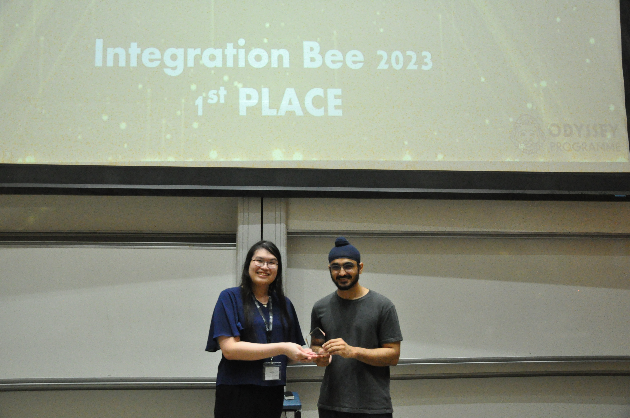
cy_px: 209
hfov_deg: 57.3
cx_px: 315
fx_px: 577
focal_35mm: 33
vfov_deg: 39.9
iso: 3200
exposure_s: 1/100
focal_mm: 22
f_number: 5
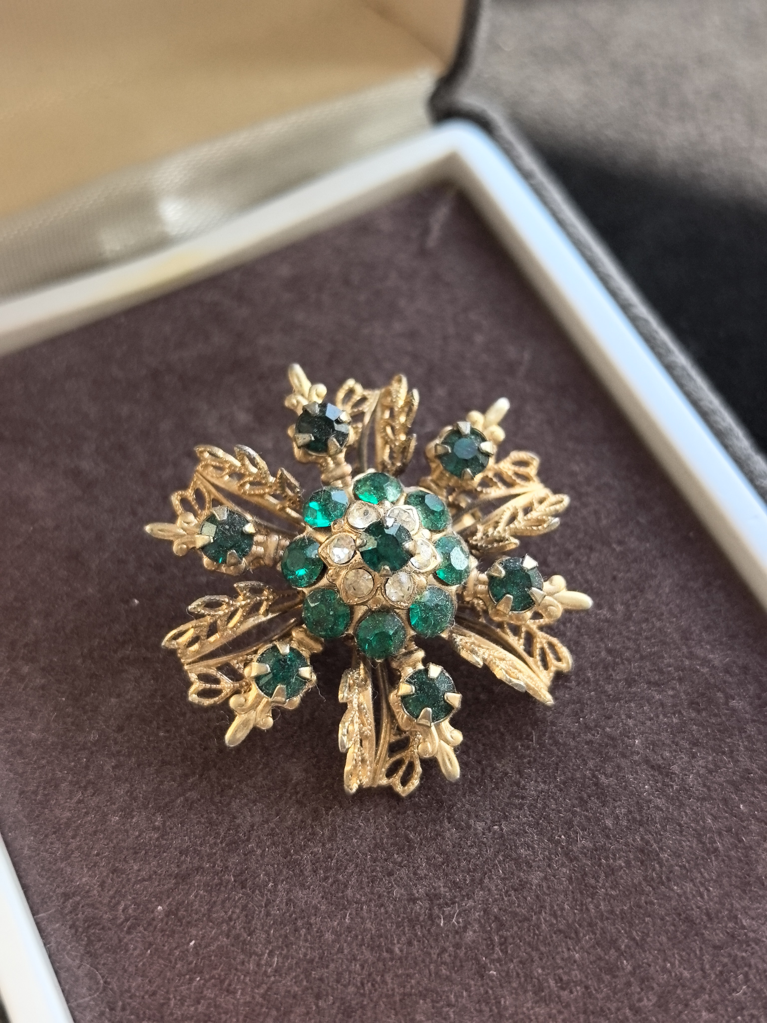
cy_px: 512
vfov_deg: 46.8
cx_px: 384
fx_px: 1182
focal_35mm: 40
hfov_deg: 36.0
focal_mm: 6.98
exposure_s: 1/213
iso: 50
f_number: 2
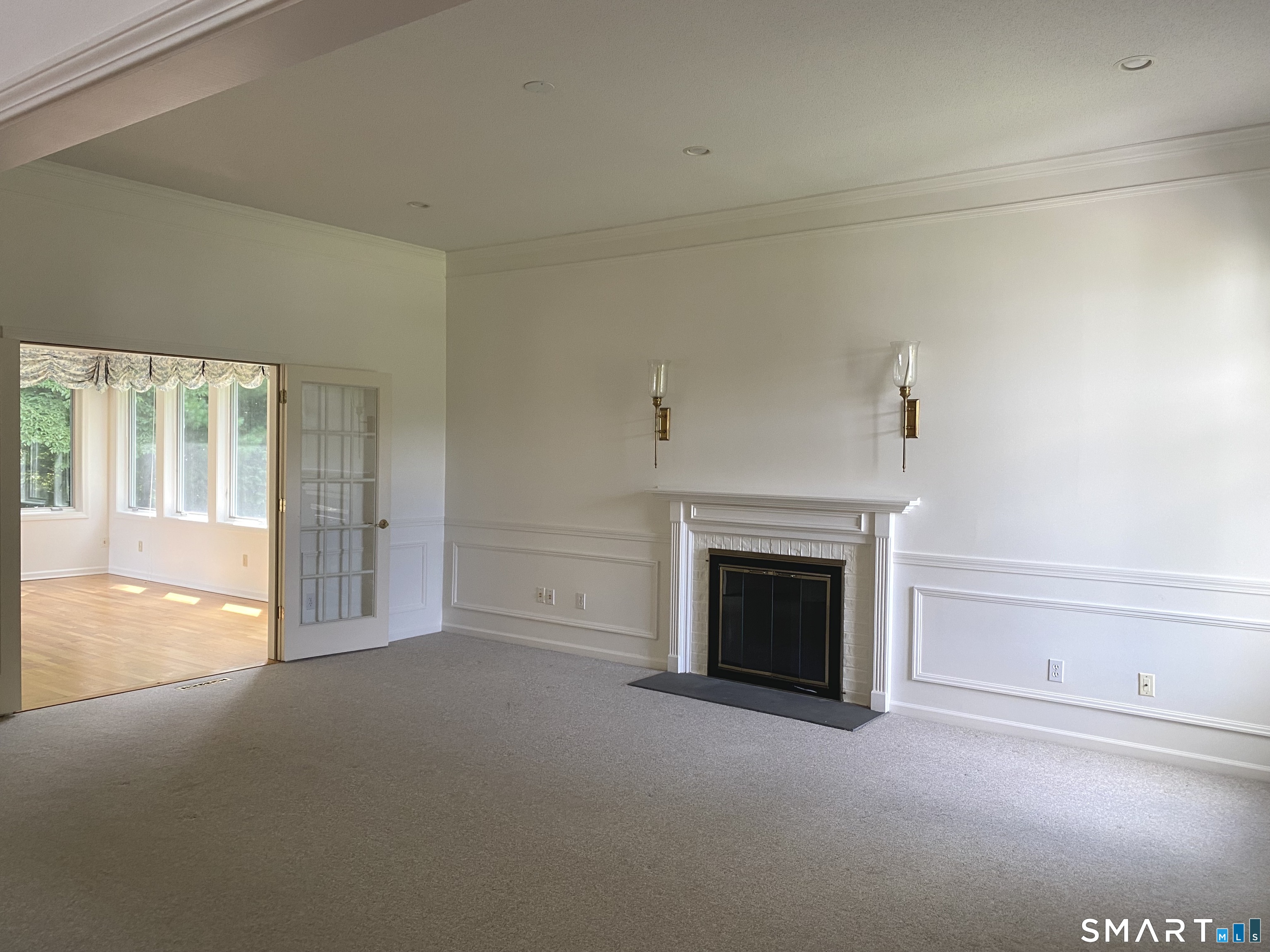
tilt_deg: -2.0
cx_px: 635
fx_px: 954
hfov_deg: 67.3
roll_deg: -0.7
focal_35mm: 26
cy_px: 476
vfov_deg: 53.1
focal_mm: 4.25
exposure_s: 1/60
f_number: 1.8
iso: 80
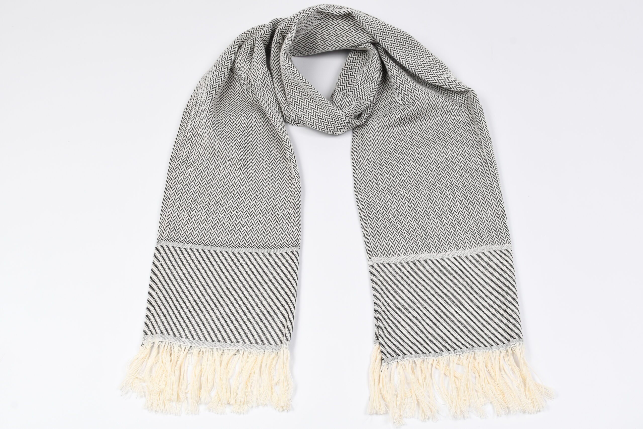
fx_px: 938
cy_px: 214
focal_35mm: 52
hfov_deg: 37.8
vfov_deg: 25.8
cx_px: 322
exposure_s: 1/25
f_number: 8
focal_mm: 35
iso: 400
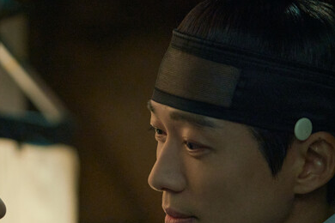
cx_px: 101
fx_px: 1870
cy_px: 243
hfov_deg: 10.2
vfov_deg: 6.8
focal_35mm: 201
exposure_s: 1/80
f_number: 2.8
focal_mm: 87
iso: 5000
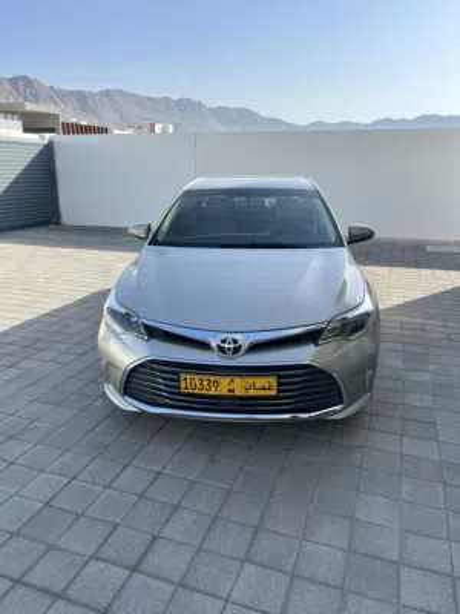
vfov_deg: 67.3
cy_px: 307
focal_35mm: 26
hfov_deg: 53.1
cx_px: 230
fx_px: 461
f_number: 1.5
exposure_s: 1/2695
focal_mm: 5.7
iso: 50
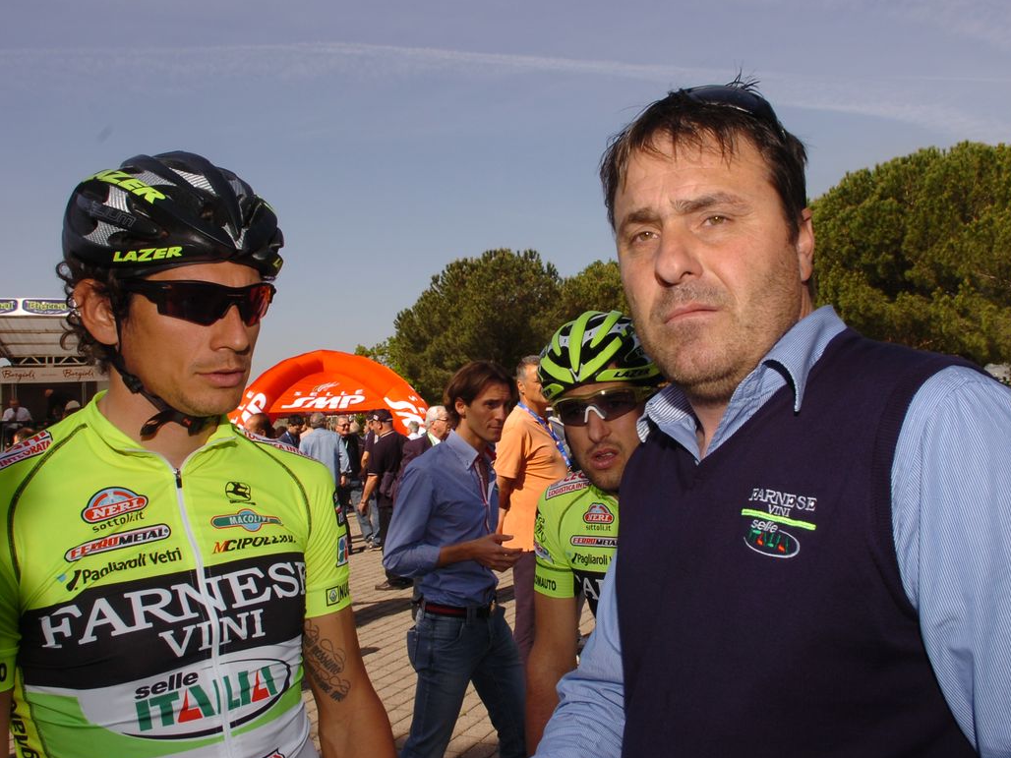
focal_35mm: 29
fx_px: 834
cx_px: 526
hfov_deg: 62.4
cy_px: 387
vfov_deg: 48.9
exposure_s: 1/250
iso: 200
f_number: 9
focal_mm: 17
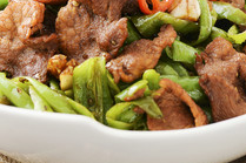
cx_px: 82
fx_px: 1850
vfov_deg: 5.1
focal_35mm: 271
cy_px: 16
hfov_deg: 7.6
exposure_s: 1/125
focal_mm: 105
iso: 125
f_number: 5.6
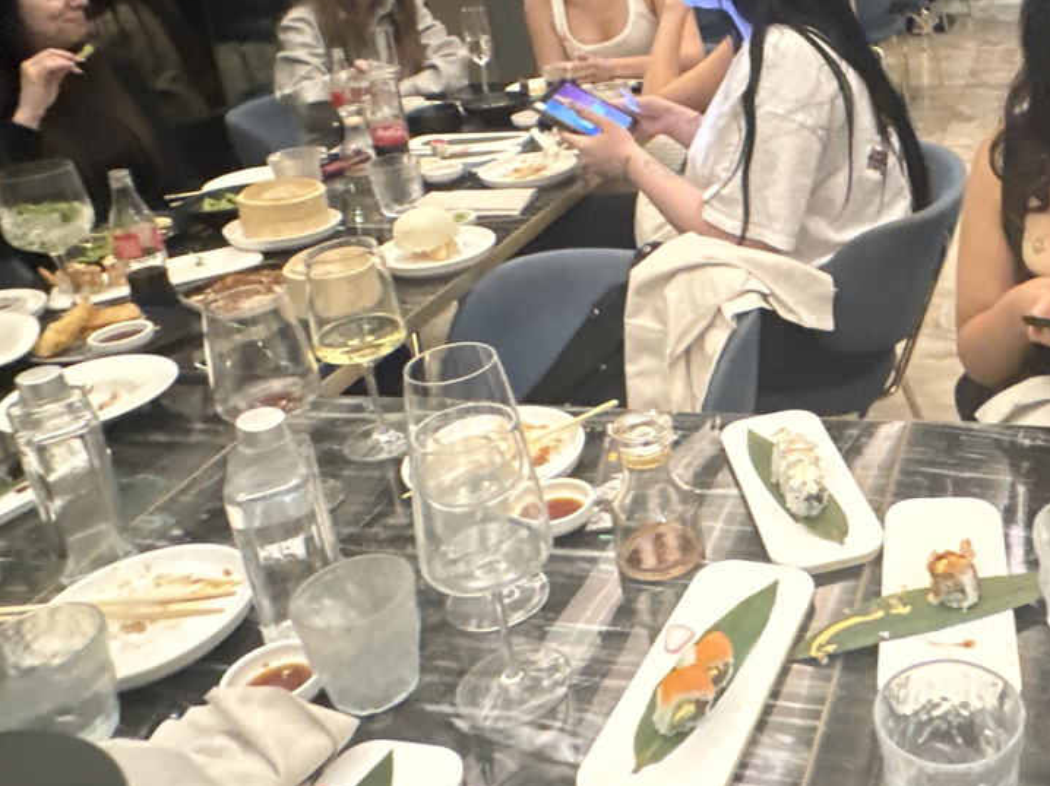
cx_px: 796
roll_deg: +4.9
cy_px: 231
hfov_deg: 46.1
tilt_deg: -19.7
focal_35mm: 39
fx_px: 1183
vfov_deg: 36.2
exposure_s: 1/33
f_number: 2.2
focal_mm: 2.22
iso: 1000
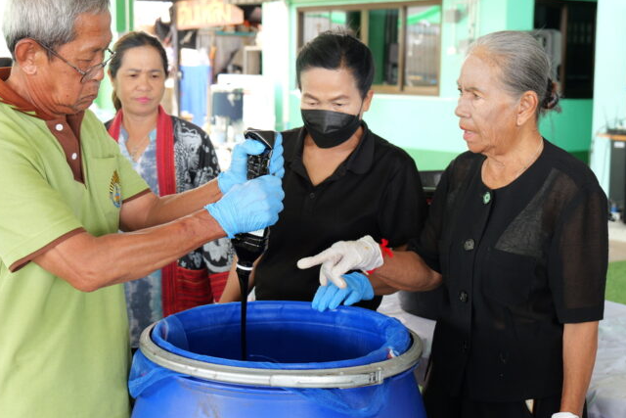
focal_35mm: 60
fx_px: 1044
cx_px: 301
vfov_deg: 22.6
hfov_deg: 33.4
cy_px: 200
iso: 1000
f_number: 5.6
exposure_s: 1/60
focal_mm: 50
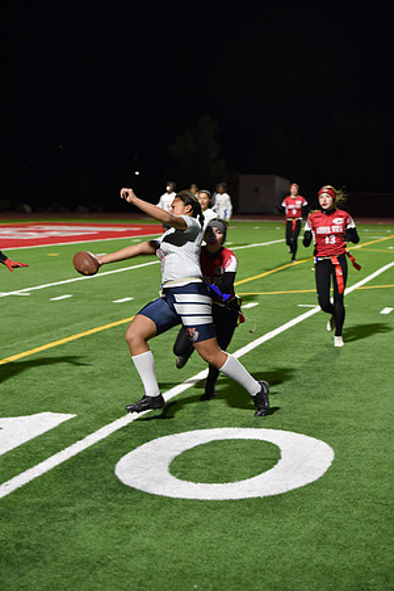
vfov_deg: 28.8
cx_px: 197
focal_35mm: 70
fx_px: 1149
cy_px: 296
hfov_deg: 19.5
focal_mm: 70
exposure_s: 1/640
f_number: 2.8
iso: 3600
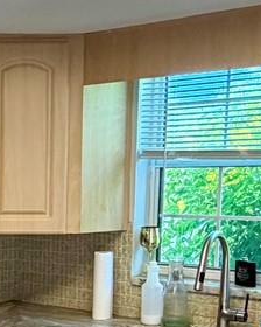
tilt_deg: -8.5
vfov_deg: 23.8
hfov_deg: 18.8
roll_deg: -0.2
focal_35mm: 78
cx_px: -31
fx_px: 753
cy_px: 288
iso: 200
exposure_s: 1/120
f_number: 2.2
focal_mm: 2.22
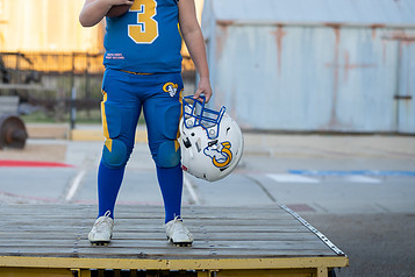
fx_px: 1349
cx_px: 141
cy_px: 59
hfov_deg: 17.5
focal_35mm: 117
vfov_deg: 11.7
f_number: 2.8
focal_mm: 70
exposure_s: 1/320
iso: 250
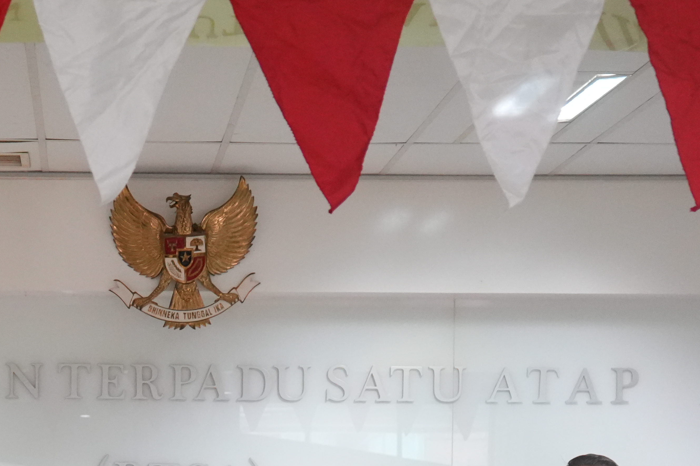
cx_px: 93
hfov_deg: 23.6
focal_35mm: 84
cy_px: 580
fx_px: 1633
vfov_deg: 15.6
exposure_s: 1/320
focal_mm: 32
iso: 6400
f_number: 4
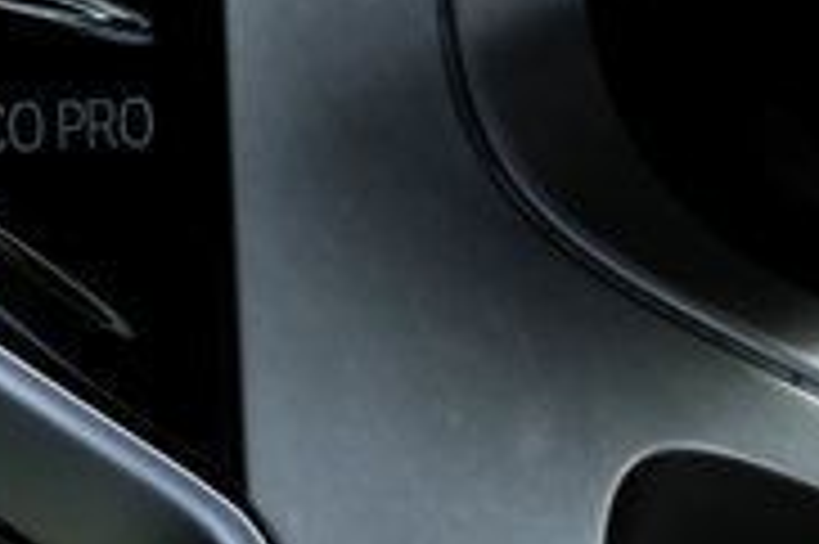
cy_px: -218
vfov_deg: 7.4
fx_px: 4159
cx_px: -279
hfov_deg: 11.0
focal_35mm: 183
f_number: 4.5
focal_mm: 52
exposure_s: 1/250
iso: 800
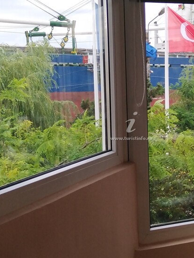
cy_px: 132
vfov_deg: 39.7
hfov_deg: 29.9
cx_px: 139
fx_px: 359
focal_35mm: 48
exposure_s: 1/256
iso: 100
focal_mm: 3.59
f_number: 1.8
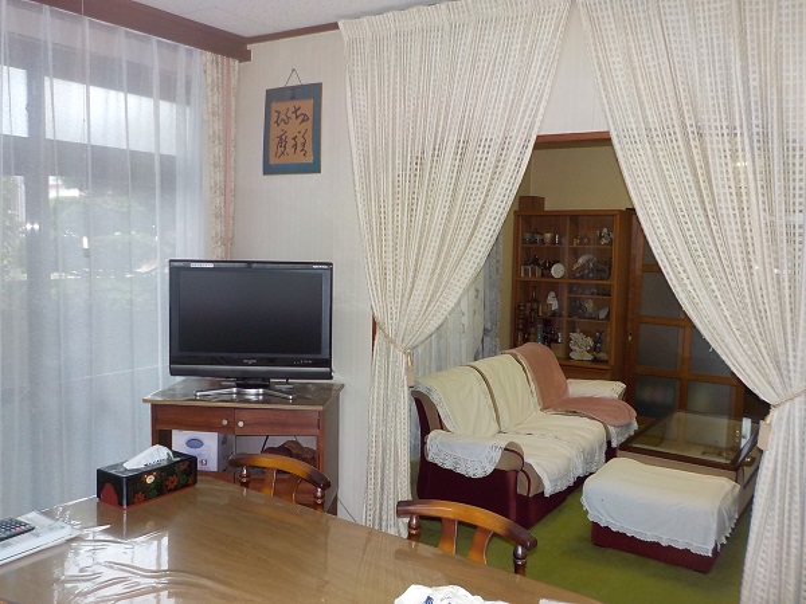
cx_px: 403
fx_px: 699
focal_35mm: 30
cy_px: 302
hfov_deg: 60.0
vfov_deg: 46.8
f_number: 3.3
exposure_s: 1/30
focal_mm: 4.1
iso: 200
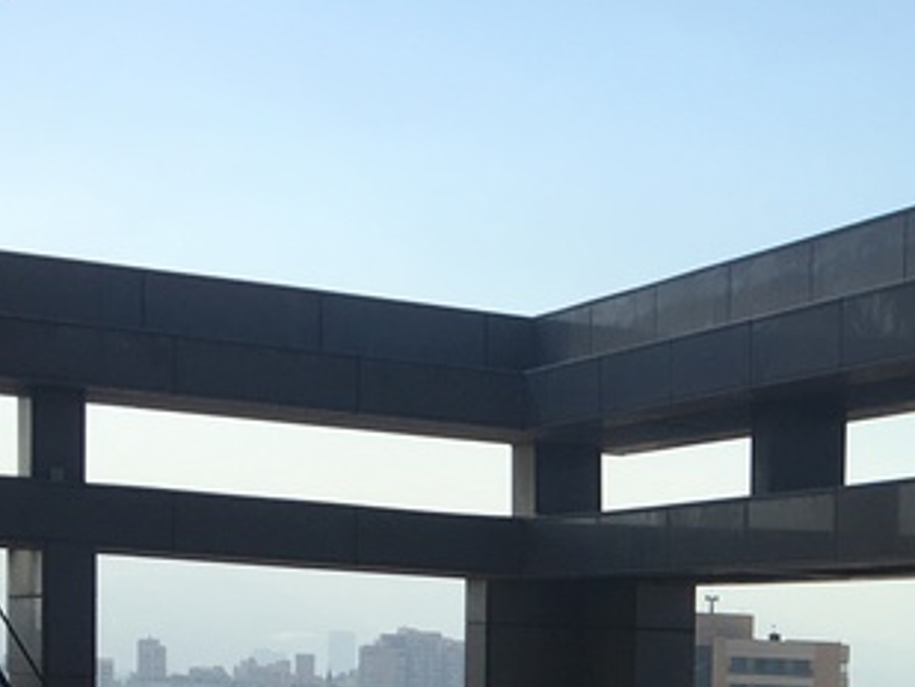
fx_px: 2539
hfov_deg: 18.9
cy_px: 906
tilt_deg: -3.6
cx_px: 1205
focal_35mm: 96
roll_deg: -2.9
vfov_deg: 14.7
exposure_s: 1/2331
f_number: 2.2
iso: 25
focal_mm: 4.15
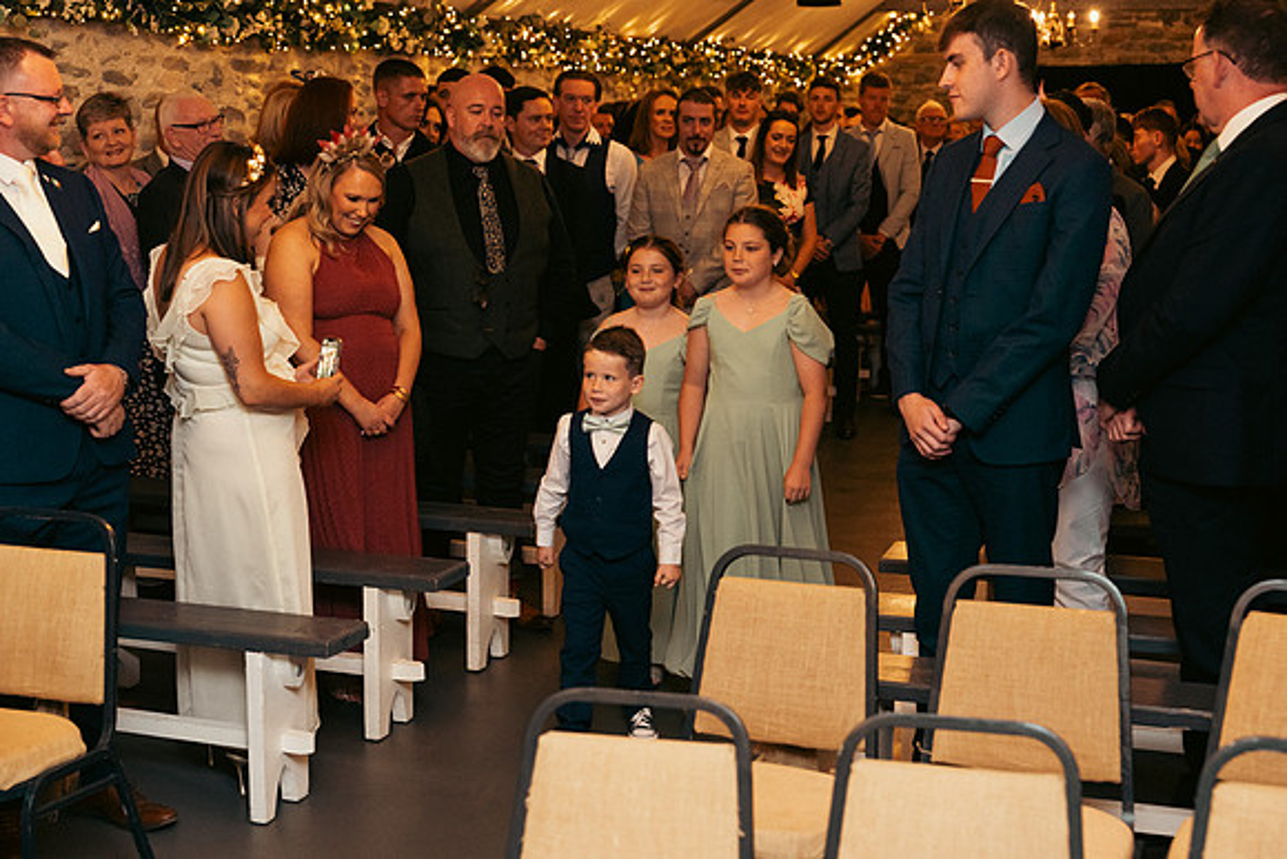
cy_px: 430
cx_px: 644
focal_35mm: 52
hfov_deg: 38.2
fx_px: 1859
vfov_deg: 26.0
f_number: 3.5
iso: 2500
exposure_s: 1/160
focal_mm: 52
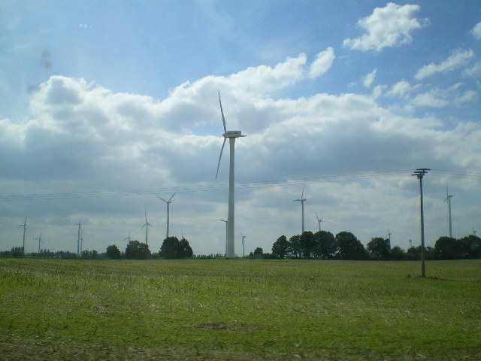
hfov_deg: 49.0
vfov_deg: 37.7
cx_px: 240
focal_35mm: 38
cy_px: 180
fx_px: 528
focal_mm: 6.3
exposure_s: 1/800
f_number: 4.6
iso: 64
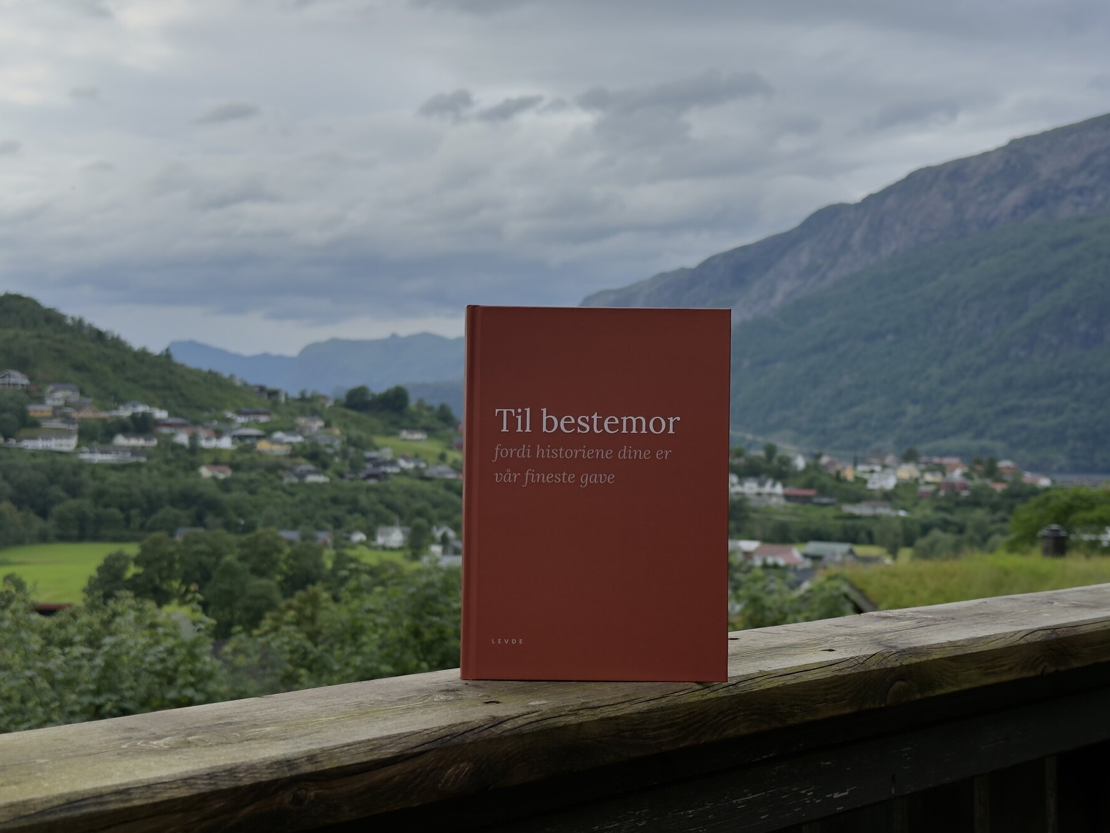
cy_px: 423
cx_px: 565
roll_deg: -1.1
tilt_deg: +0.6
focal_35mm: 49
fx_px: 1571
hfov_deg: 38.9
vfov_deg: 29.7
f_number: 1.78
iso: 100
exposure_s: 1/1149
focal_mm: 6.76
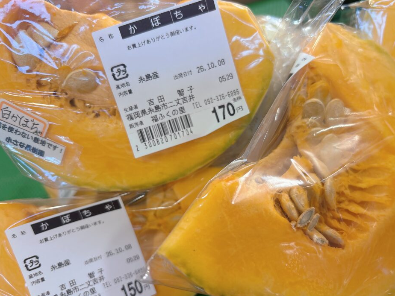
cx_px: 193
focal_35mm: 27
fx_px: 308
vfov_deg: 51.3
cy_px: 153
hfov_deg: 65.3
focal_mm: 5.96
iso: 80
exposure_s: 1/120
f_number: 1.6
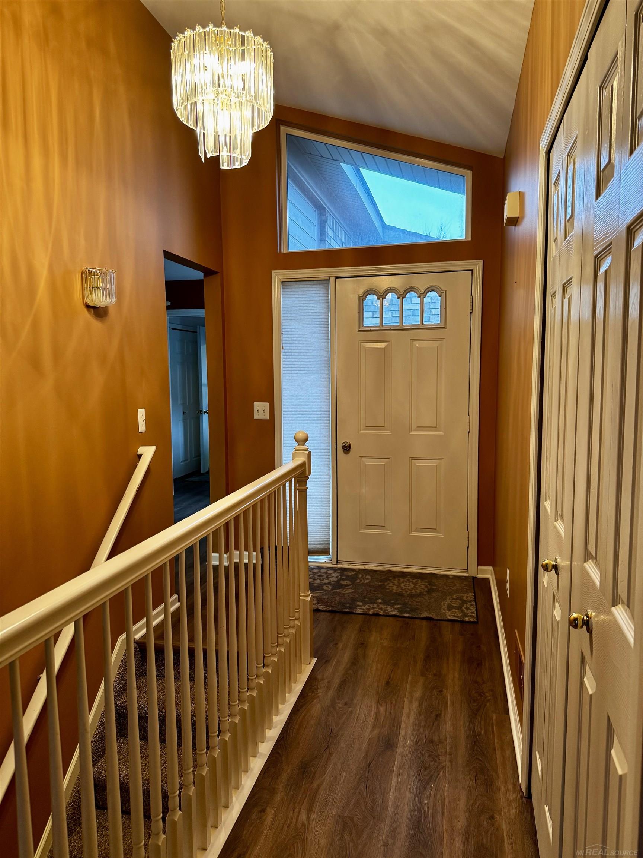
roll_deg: +0.2
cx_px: 322
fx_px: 594
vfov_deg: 71.6
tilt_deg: -7.1
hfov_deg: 56.8
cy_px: 429
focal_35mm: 24
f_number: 1.78
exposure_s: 1/60
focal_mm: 6.76
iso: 250
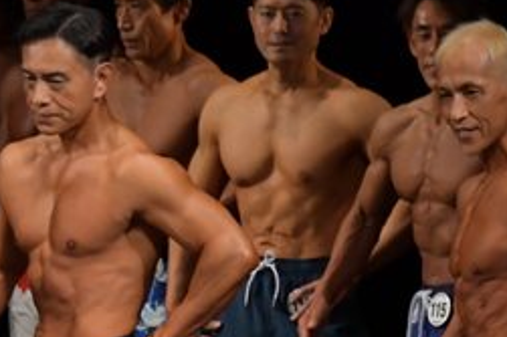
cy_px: 424
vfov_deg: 1.7
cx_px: 195
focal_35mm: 786
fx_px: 11062
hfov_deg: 2.6
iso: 3200
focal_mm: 170
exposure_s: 1/400
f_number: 5.6
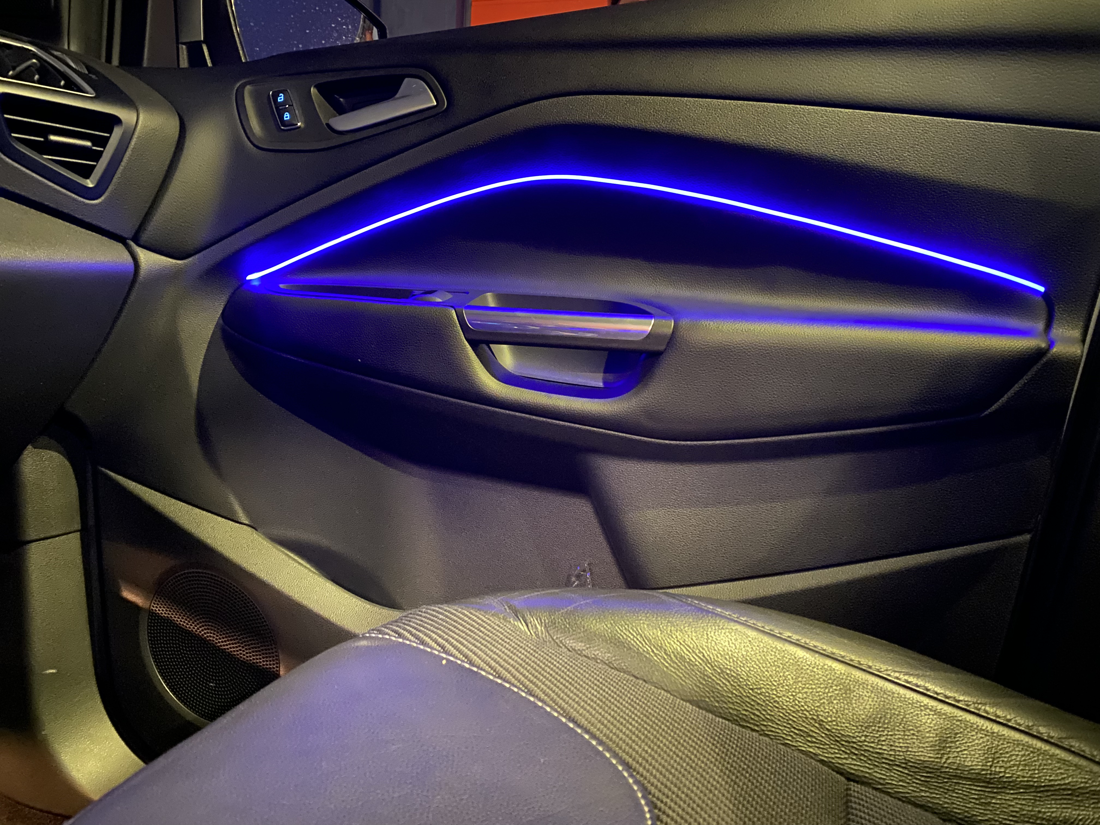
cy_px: 412
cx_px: 550
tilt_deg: -6.1
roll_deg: -3.7
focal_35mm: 26
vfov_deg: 53.1
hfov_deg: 67.3
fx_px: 826
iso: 800
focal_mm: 4.25
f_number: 1.8
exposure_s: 1/4
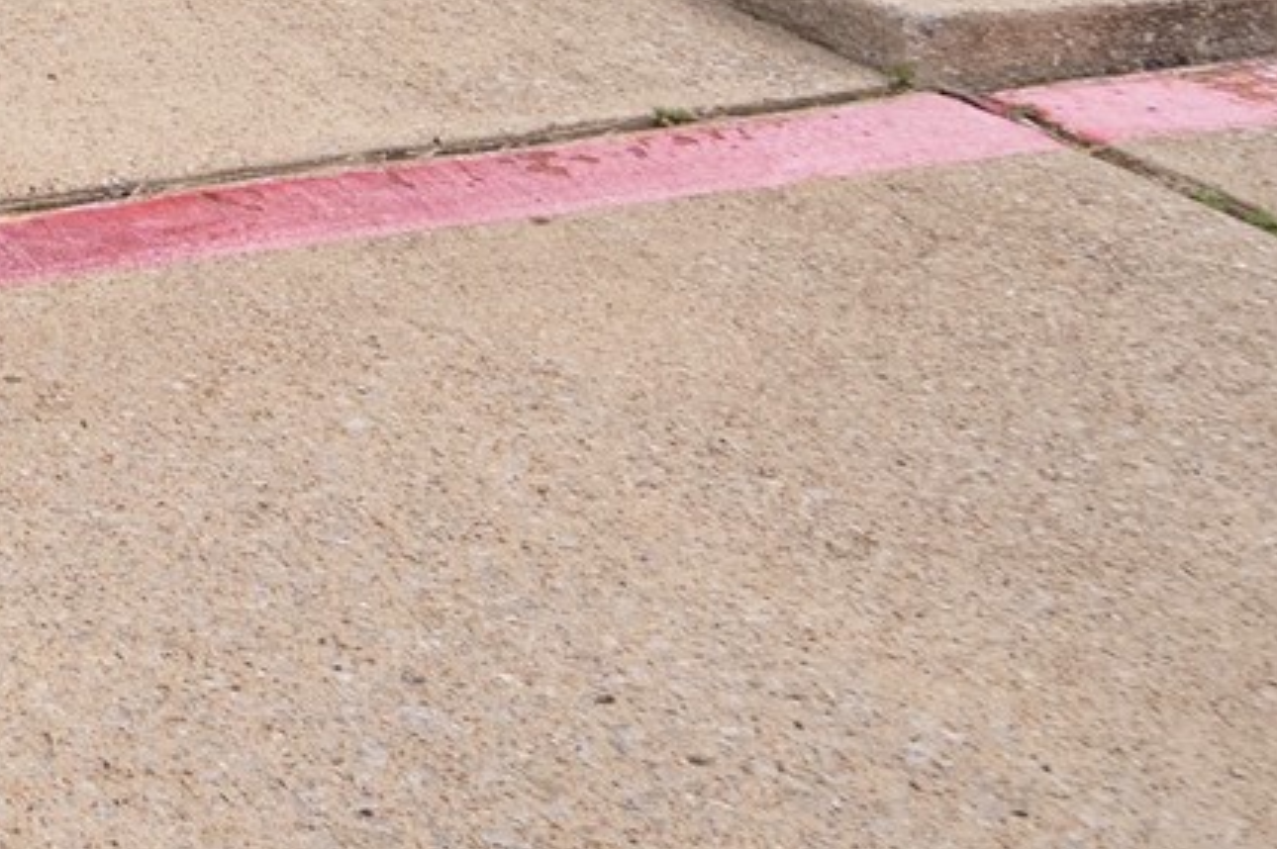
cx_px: -950
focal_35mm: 91
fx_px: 3225
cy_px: -736
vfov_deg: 13.3
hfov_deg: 18.2
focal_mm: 18
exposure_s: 1/250
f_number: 7.1
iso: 800
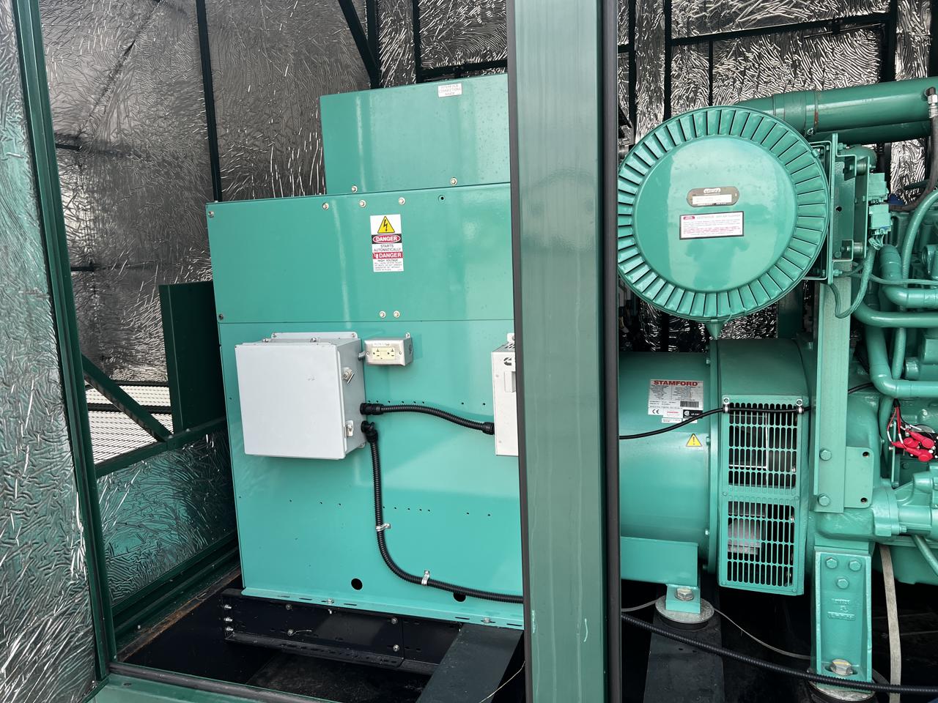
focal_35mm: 26
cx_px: 469
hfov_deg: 67.3
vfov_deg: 53.1
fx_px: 705
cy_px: 352
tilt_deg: -7.1
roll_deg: +2.3
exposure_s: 1/310
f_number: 1.5
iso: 50
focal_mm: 5.7
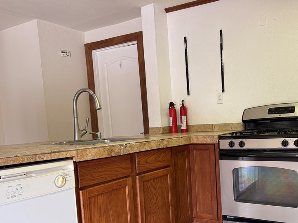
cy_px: 148
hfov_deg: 52.7
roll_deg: +2.9
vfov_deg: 41.3
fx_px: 293
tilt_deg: -4.5
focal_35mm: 34
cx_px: 204
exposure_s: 1/60
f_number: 1.78
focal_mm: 6.76
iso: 125
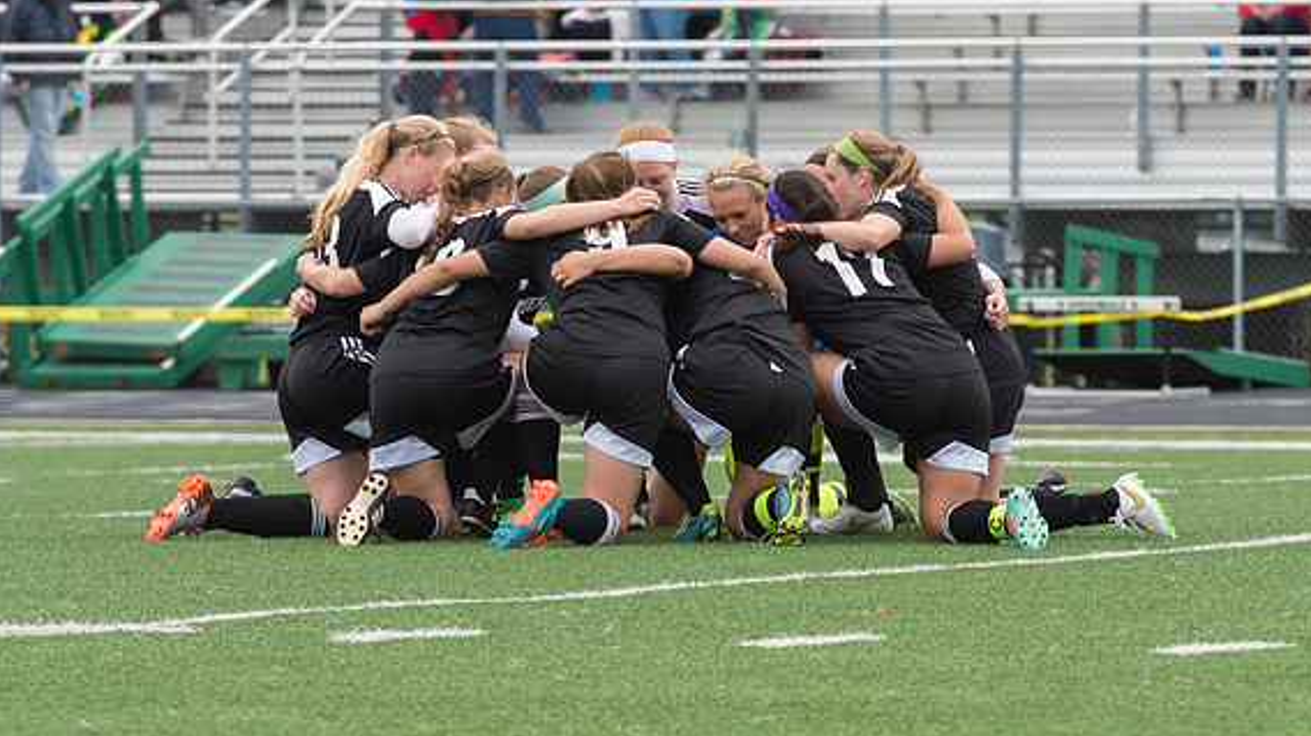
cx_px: 763
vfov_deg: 3.5
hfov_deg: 6.2
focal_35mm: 349
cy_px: 402
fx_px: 12128
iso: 1000
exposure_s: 1/800
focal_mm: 200
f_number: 6.3
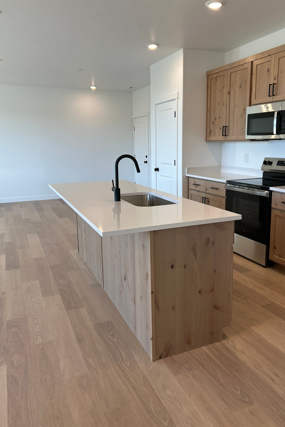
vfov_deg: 65.5
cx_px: 151
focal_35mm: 28
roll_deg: +0.7
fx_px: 332
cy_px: 207
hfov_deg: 46.4
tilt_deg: -10.9
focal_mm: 5.7
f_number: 1.5
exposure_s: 1/134
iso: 32
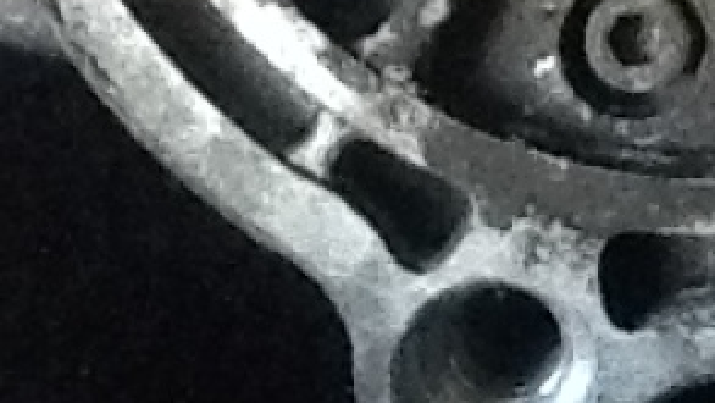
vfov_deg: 6.1
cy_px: -335
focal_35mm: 196
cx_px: 781
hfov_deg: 10.8
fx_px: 3717
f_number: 2.4
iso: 320
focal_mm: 2.03
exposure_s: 1/30
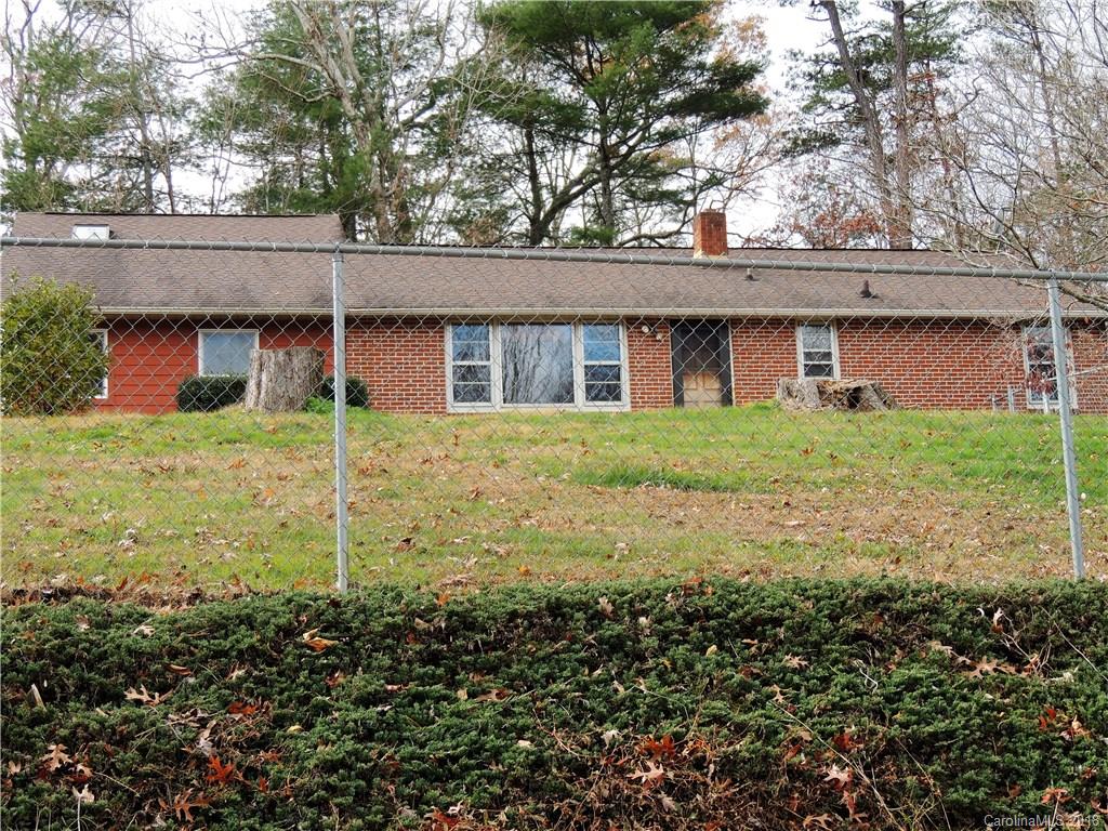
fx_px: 1920
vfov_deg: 24.4
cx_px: 554
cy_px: 416
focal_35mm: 60
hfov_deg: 32.2
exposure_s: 1/160
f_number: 3.7
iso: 100
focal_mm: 10.7
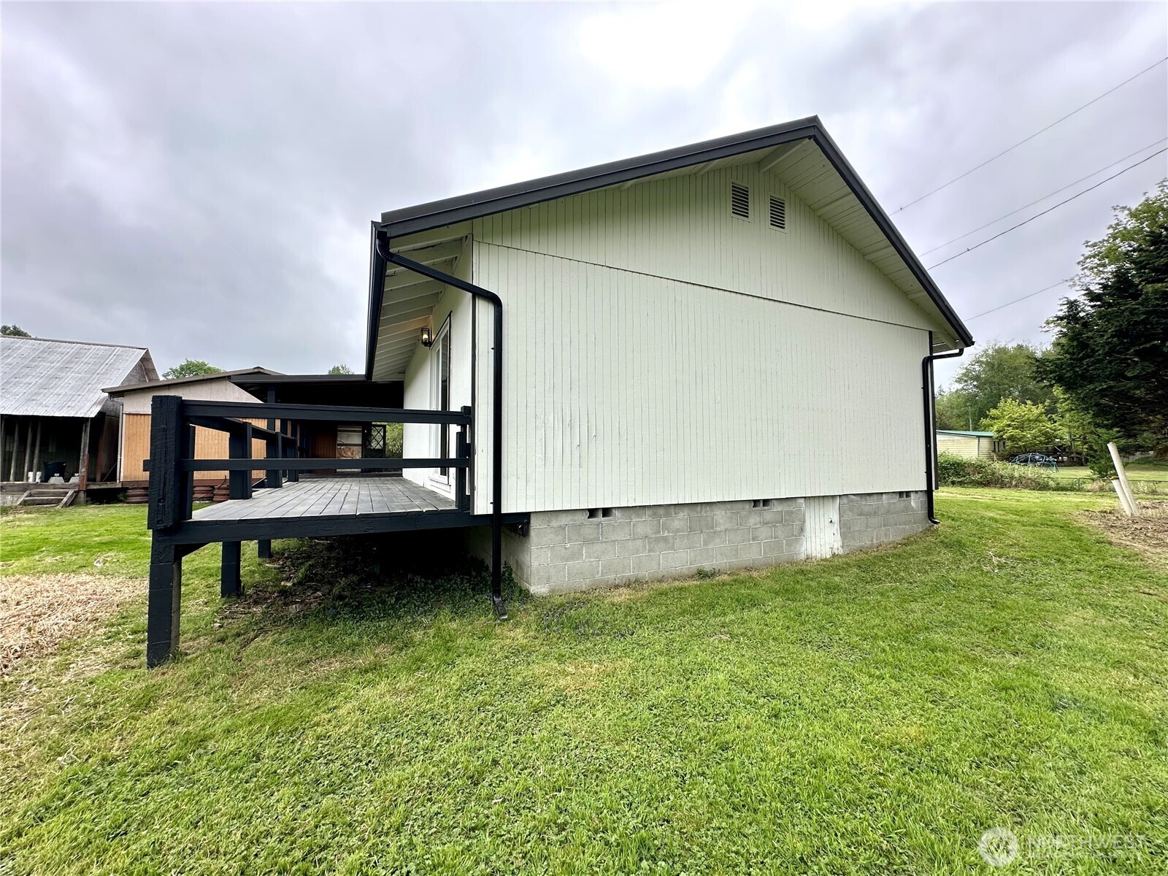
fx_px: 472
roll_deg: +0.9
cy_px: 438
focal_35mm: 14
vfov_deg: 85.7
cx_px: 584
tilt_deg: +3.2
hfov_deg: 102.1
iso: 40
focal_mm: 2.22
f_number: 2.2
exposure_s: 1/509
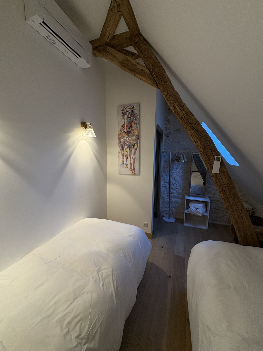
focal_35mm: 14
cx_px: 132
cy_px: 176
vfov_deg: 102.1
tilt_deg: -7.6
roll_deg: -0.5
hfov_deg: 85.7
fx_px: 142
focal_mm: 2.22
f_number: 2.2
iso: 200
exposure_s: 1/100
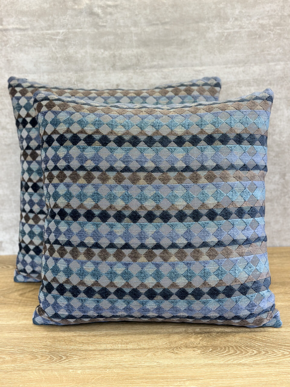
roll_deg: +2.3
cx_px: 145
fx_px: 536
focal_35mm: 48
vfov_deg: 39.7
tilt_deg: -17.0
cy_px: 194
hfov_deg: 30.3
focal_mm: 6.86
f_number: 1.78
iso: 100
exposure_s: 1/120
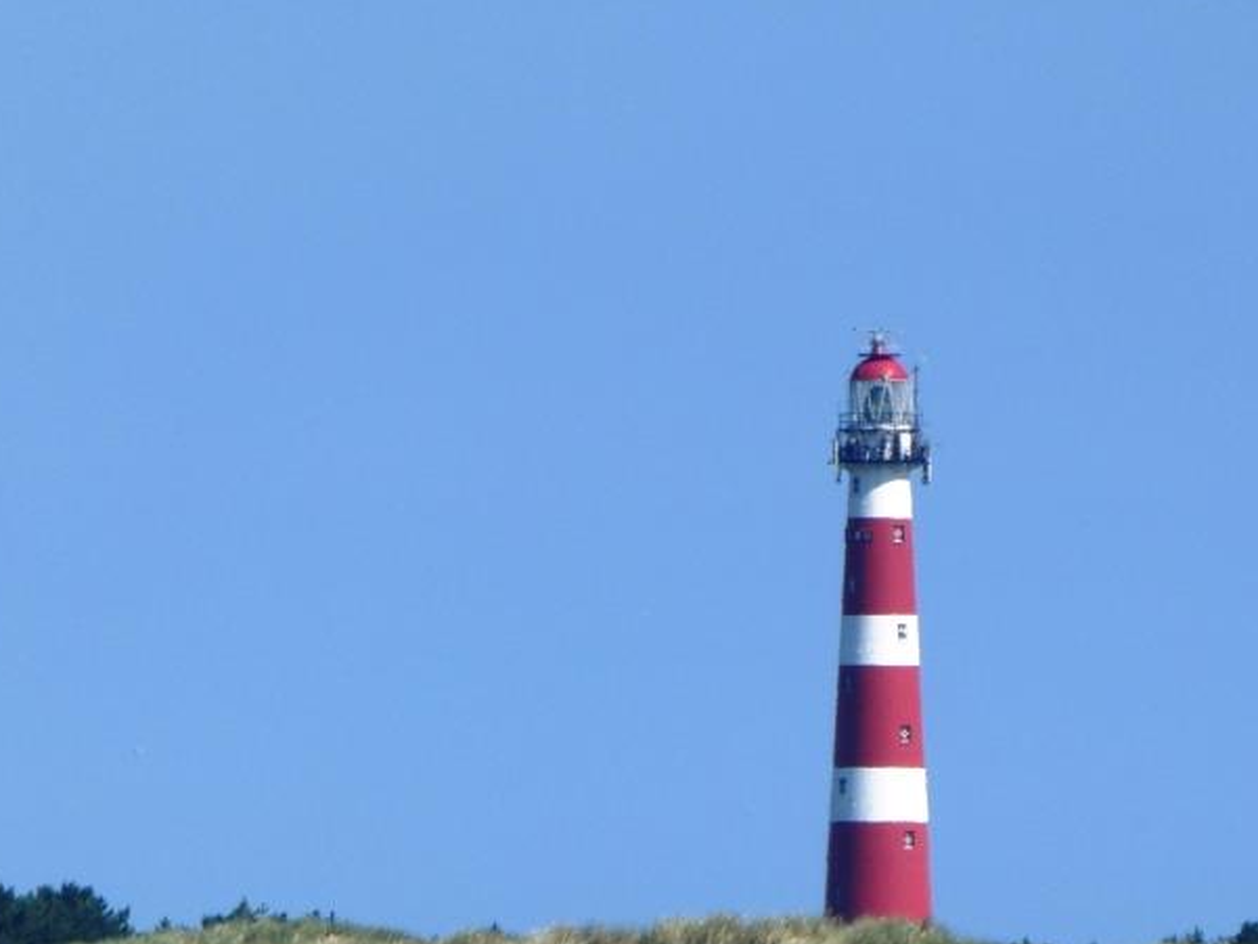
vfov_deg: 1.2
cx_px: 906
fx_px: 44600
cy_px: 783
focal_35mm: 1227
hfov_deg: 1.6
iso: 80
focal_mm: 129
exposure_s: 1/400
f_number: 6.4
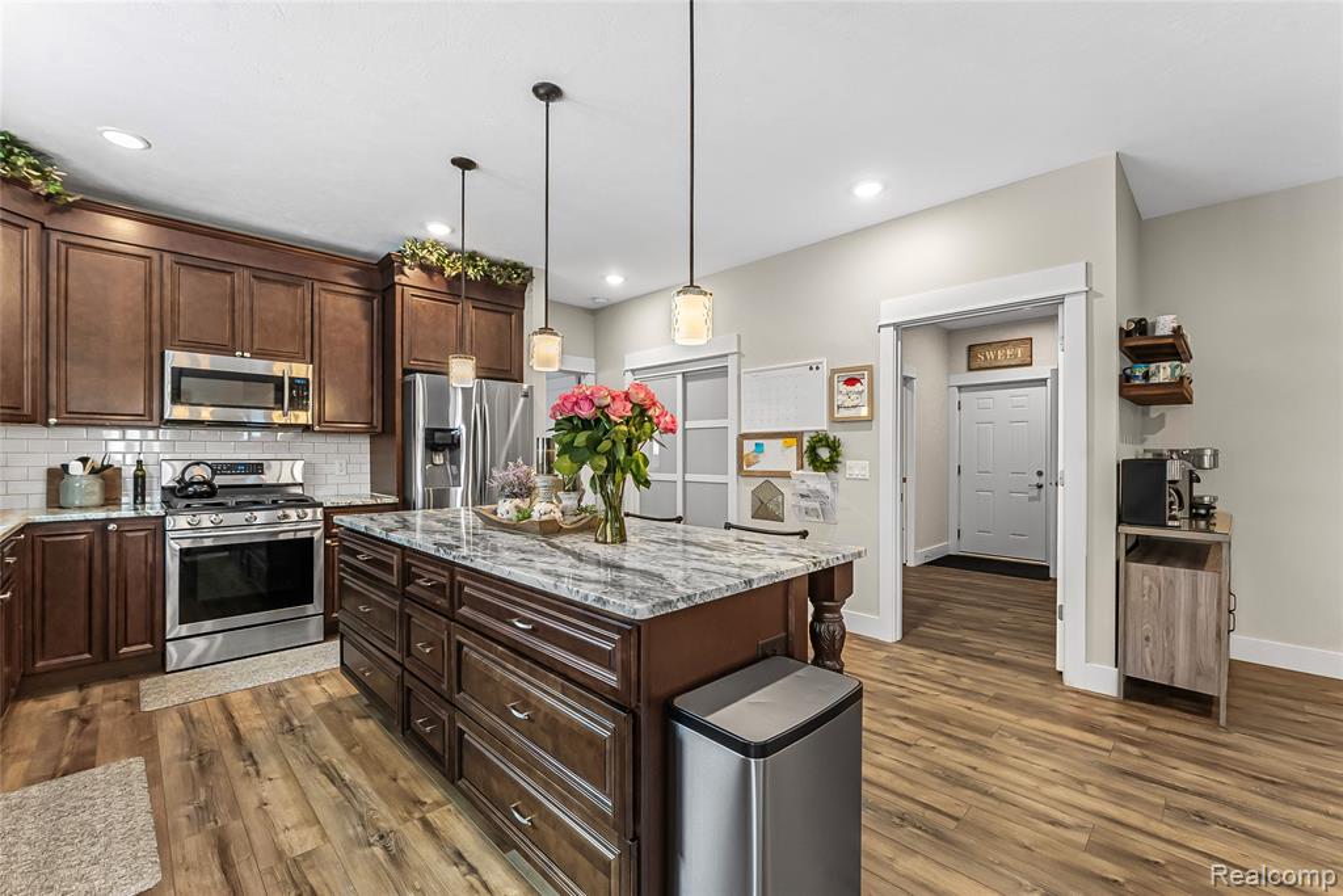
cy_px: 448
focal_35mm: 15
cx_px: 672
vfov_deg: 77.7
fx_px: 556
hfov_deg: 100.8
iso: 3200
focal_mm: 14.9
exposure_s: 1/60
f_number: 8
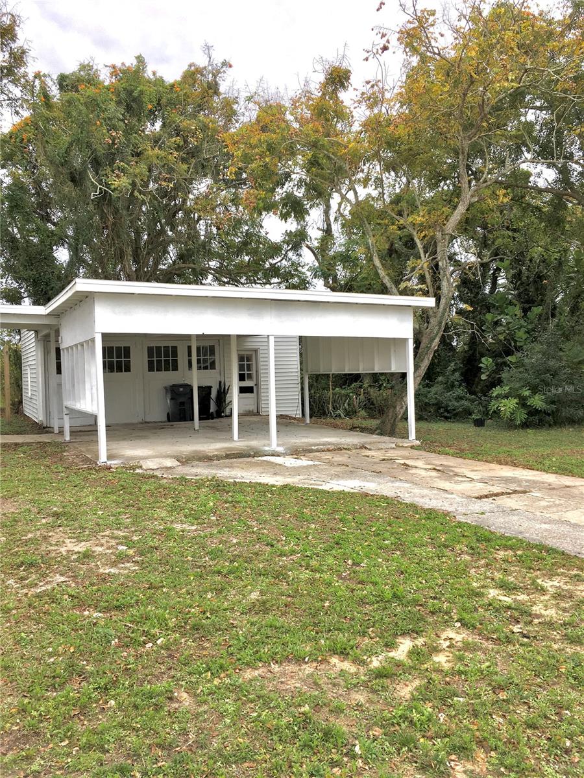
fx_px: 652
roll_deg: +3.3
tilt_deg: -0.5
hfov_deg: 48.2
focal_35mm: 29
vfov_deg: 61.7
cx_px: 292
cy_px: 389
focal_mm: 4.15
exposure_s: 1/490
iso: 25
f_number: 2.2
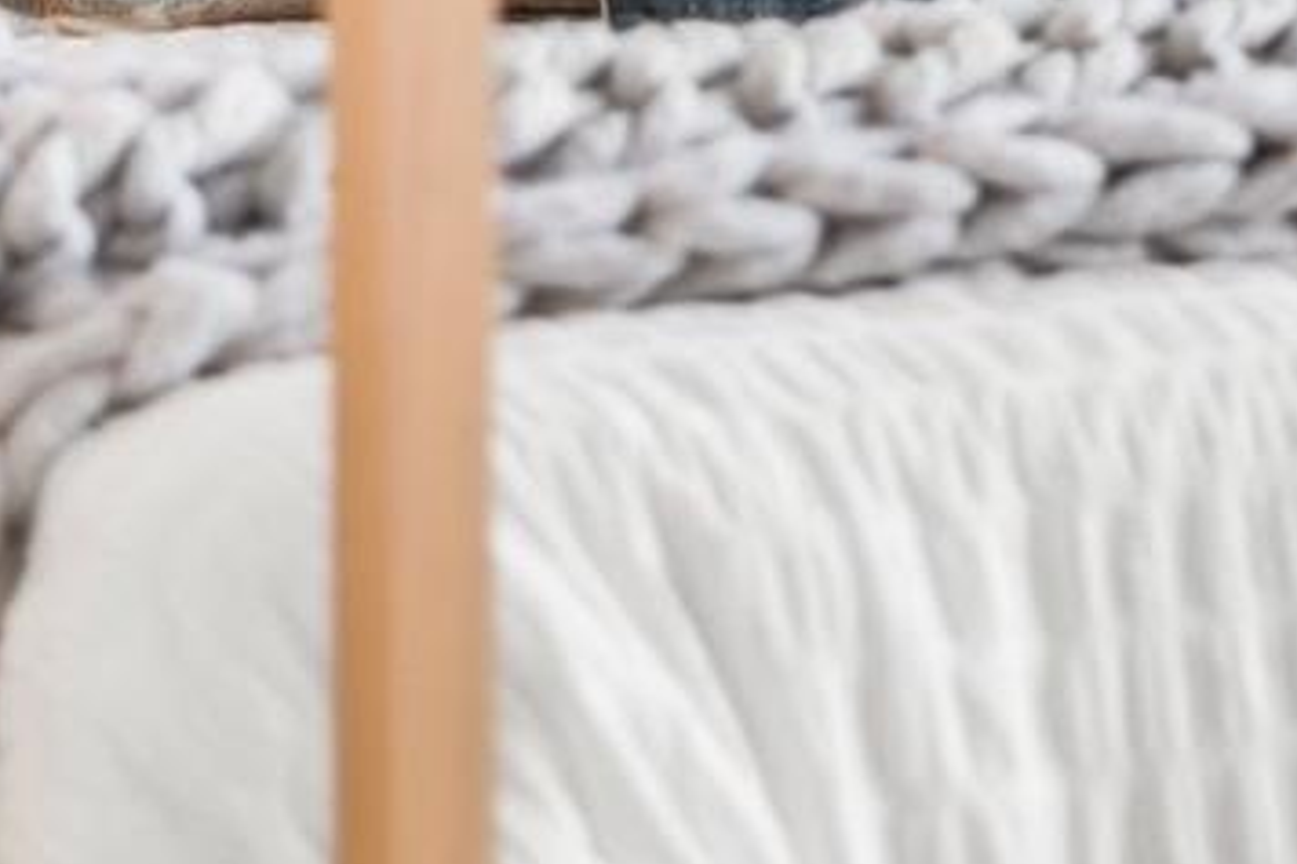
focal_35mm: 225
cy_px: -869
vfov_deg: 5.9
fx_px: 8102
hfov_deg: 9.1
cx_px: 1180
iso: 500
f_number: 1.8
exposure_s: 1/250
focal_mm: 50
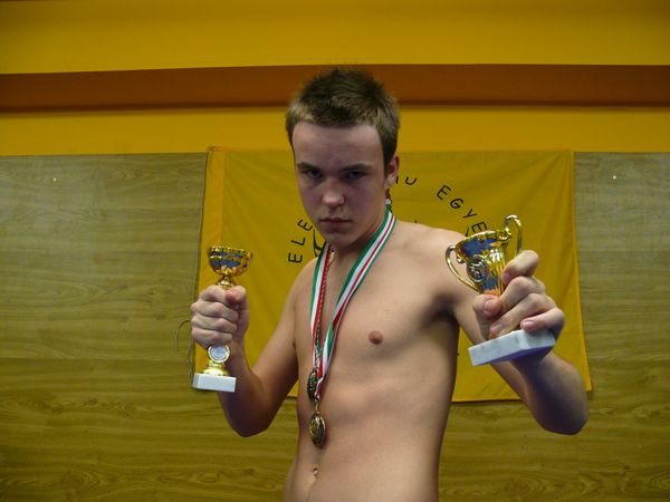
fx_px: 677
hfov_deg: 52.6
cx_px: 335
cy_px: 251
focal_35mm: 35
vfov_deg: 40.7
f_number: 2.8
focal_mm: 7.4
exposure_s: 1/30
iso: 200
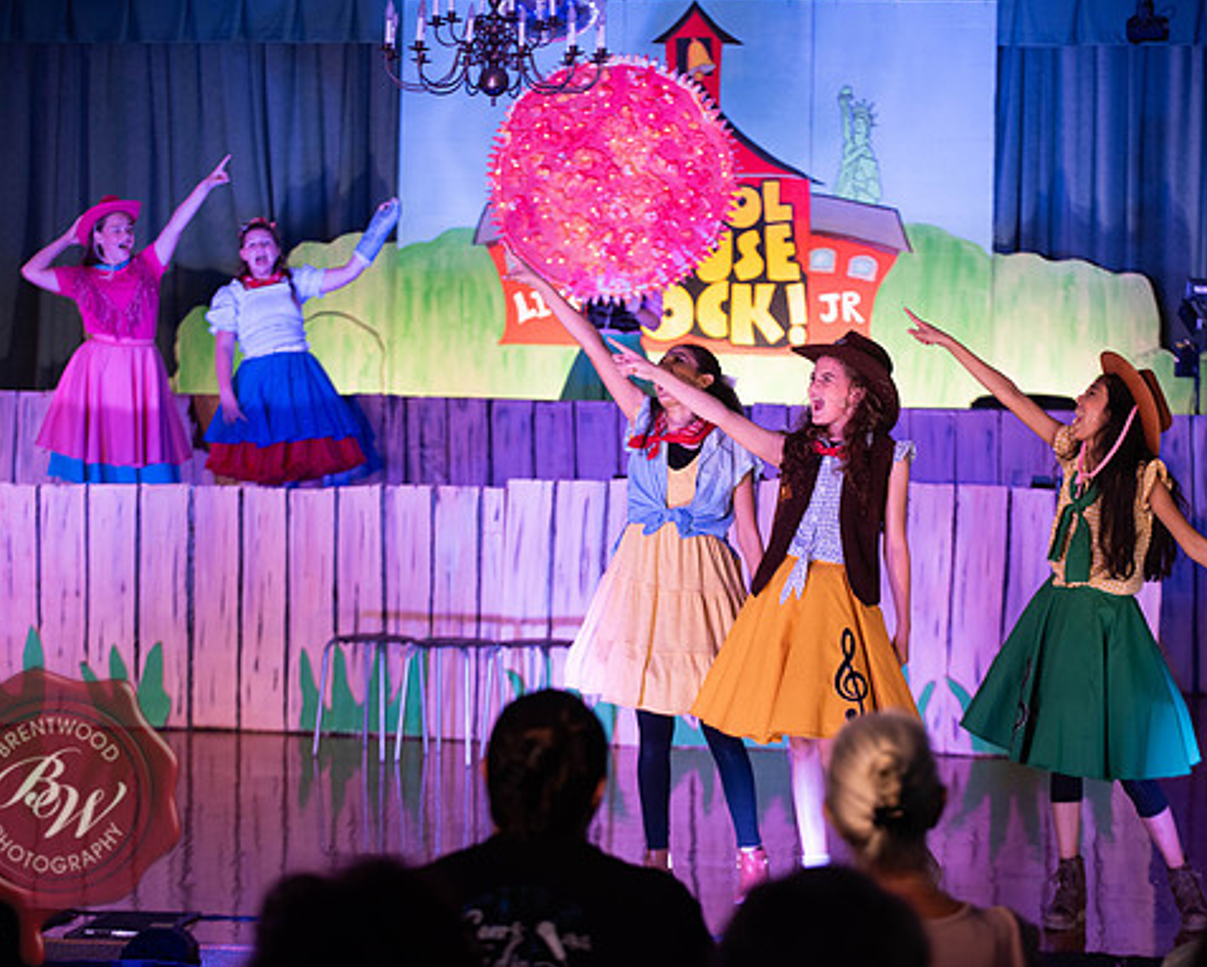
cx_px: 648
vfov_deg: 14.7
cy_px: 482
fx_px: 3752
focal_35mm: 105
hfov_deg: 18.3
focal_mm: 92
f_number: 2.8
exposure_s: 1/160
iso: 500
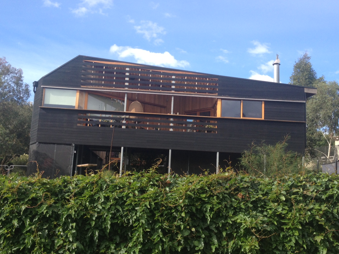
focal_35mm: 43
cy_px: 136
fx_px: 421
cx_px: 178
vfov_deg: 33.6
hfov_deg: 43.8
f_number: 2.4
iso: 50
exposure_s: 1/635
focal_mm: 4.28
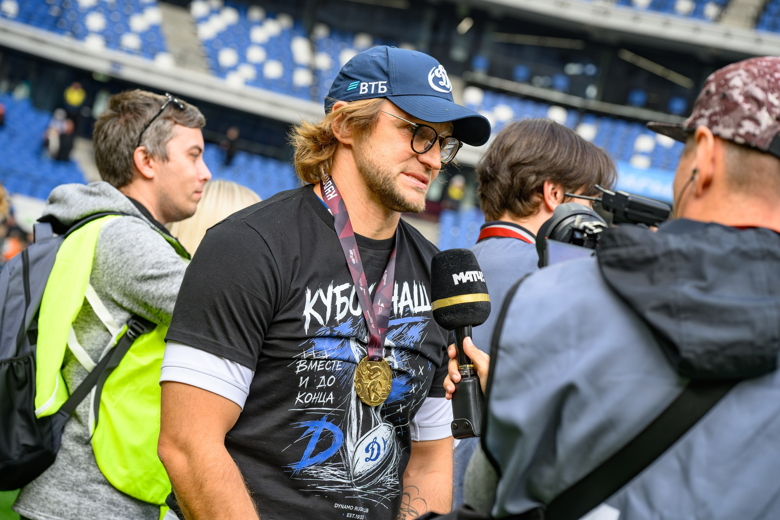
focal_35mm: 96
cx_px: 390
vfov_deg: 14.3
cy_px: 260
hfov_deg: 21.2
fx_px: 2080
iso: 500
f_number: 5.6
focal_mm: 96
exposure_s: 1/500
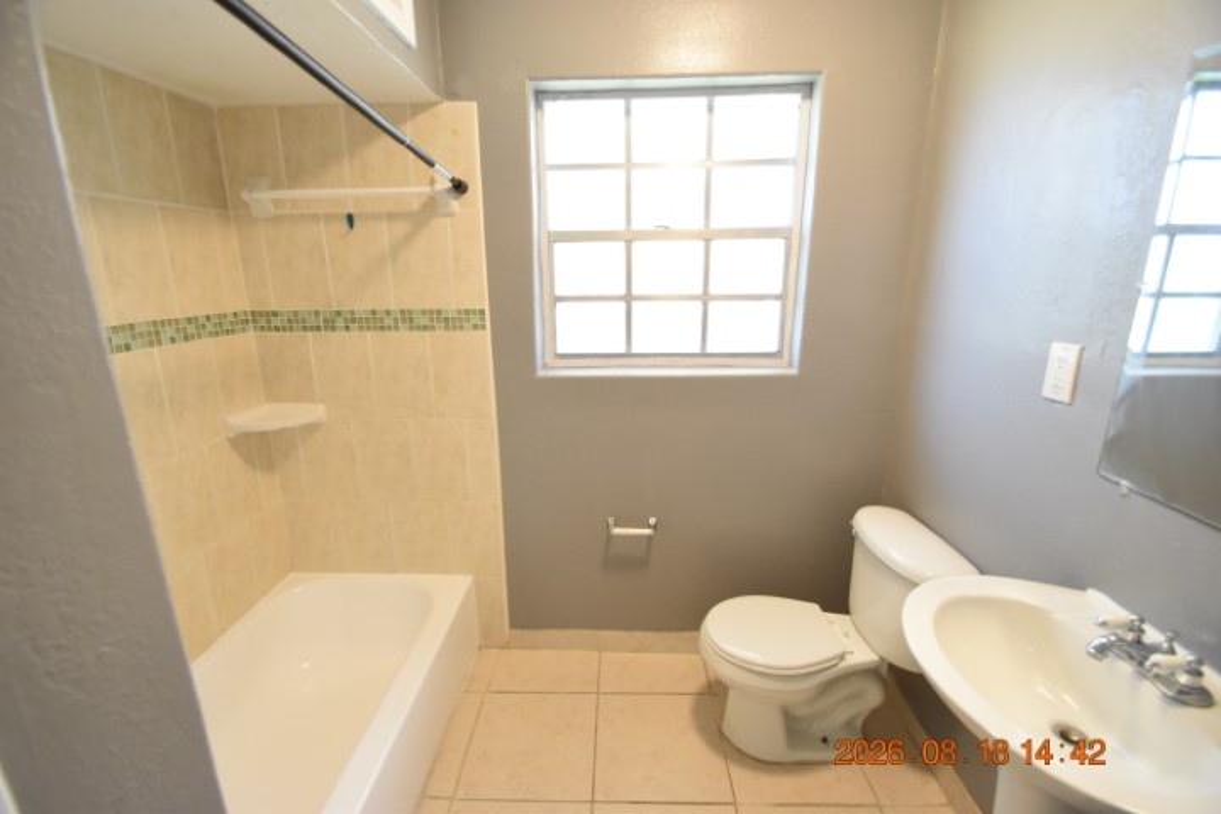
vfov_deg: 77.3
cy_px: 407
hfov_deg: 100.4
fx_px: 509
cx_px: 610
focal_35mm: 15
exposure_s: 1/60
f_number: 3.5
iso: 1250
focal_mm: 10
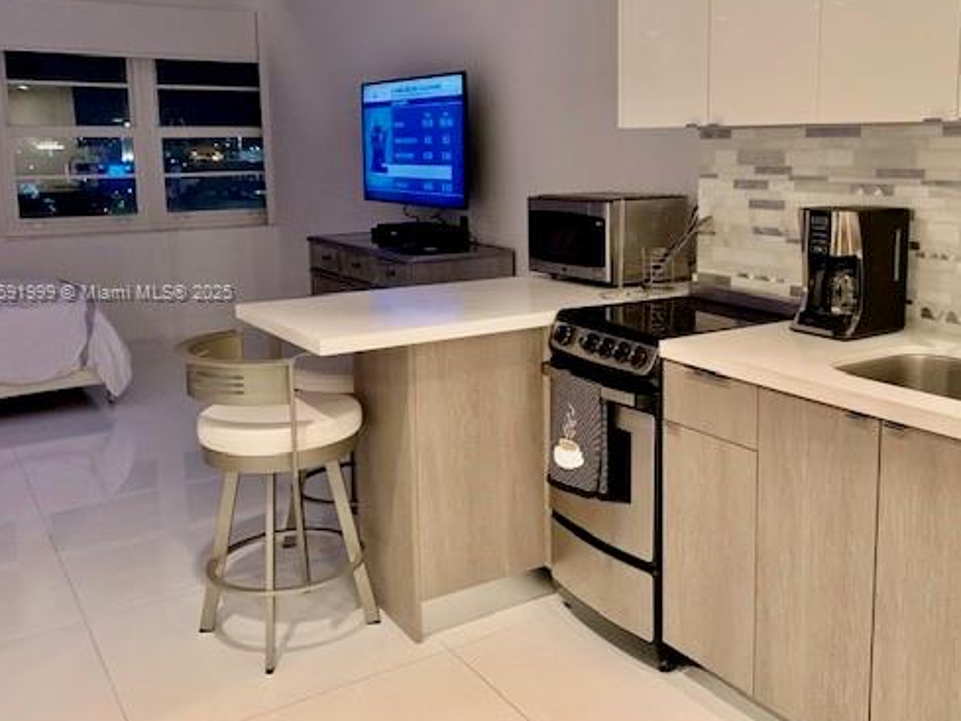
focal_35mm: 34
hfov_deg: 53.5
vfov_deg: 41.6
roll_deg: +0.6
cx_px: 590
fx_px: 944
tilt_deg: -7.7
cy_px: 295
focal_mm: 4.25
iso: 400
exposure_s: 1/30
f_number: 1.8
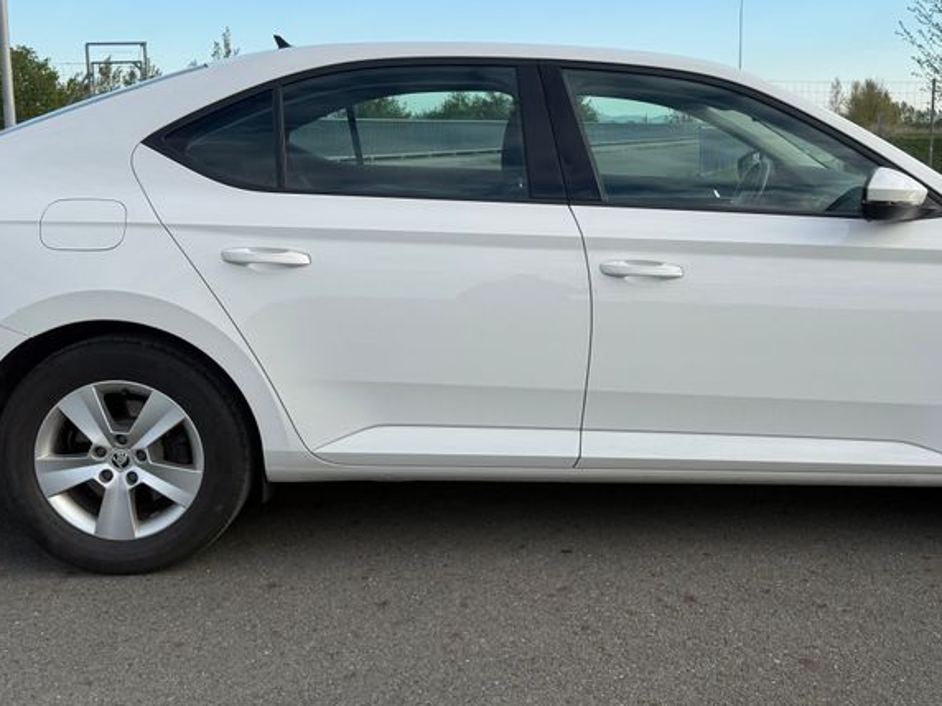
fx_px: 1170
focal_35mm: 43
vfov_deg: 33.6
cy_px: 316
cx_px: 588
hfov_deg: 43.5
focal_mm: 6.76
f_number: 1.78
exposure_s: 1/2000
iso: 80
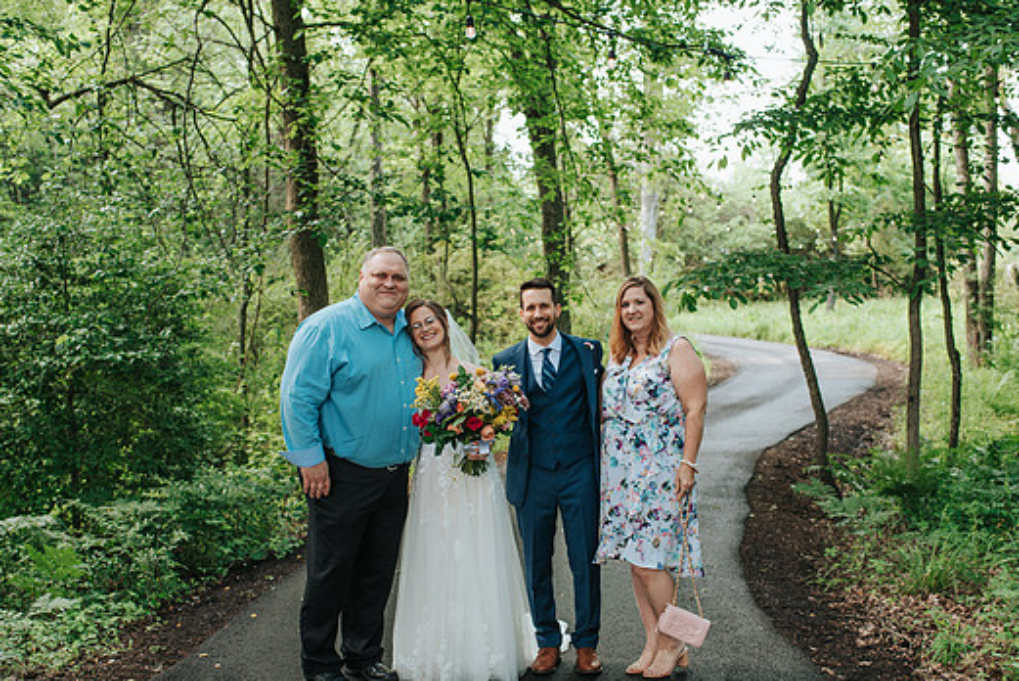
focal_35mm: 46
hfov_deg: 42.7
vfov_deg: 29.2
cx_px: 512
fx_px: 1303
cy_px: 420
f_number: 3.2
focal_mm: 35
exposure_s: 1/250
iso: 500
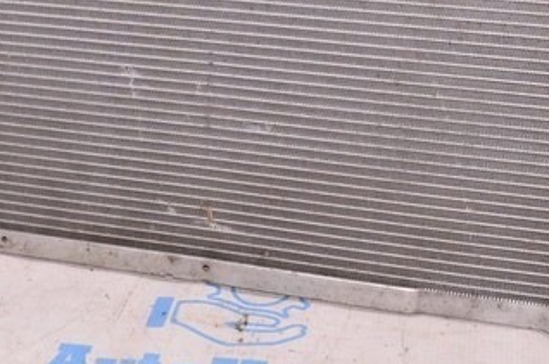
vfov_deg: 15.5
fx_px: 1325
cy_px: 28
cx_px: 204
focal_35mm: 87
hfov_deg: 23.4
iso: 1600
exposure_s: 1/125
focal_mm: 18
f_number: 8
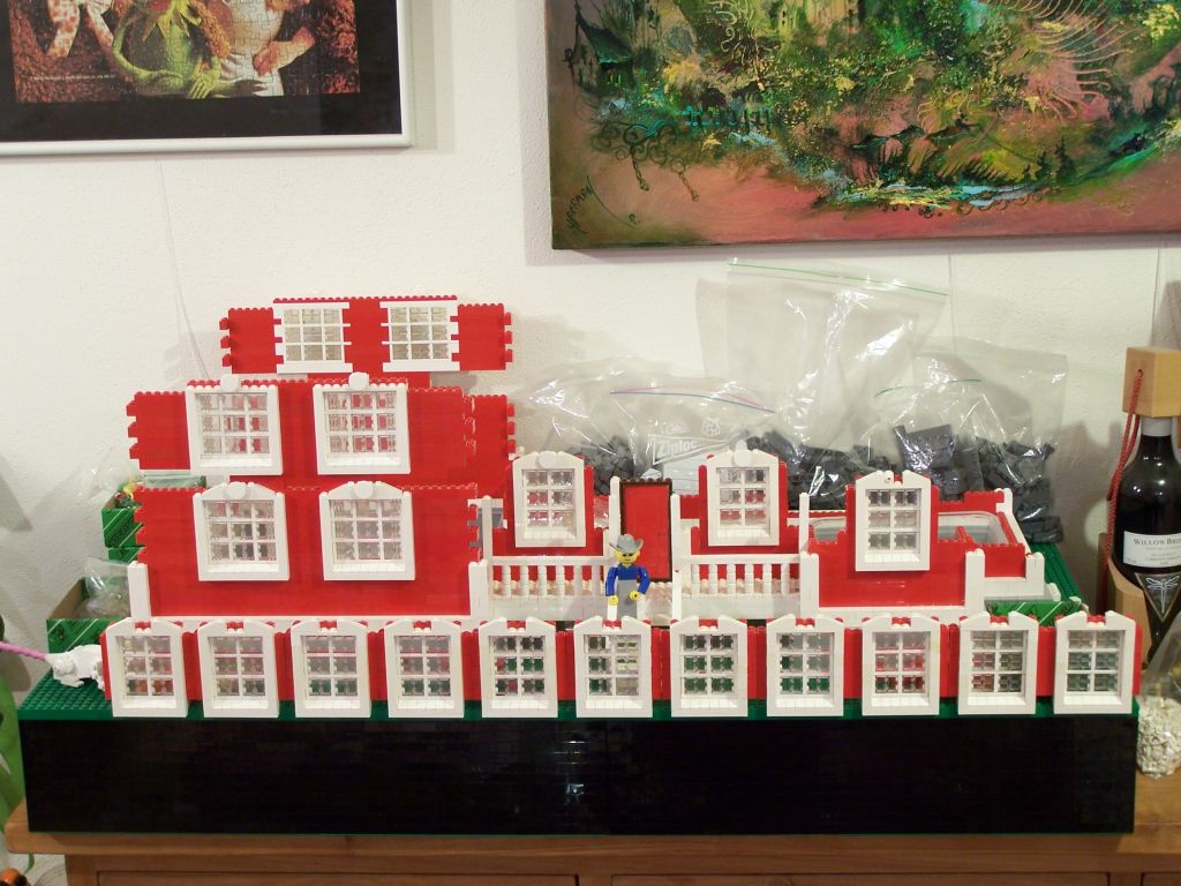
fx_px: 2183
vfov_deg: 22.9
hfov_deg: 30.3
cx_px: 590
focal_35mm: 64
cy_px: 443
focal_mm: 10.7
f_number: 3.2
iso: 80
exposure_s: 1/2
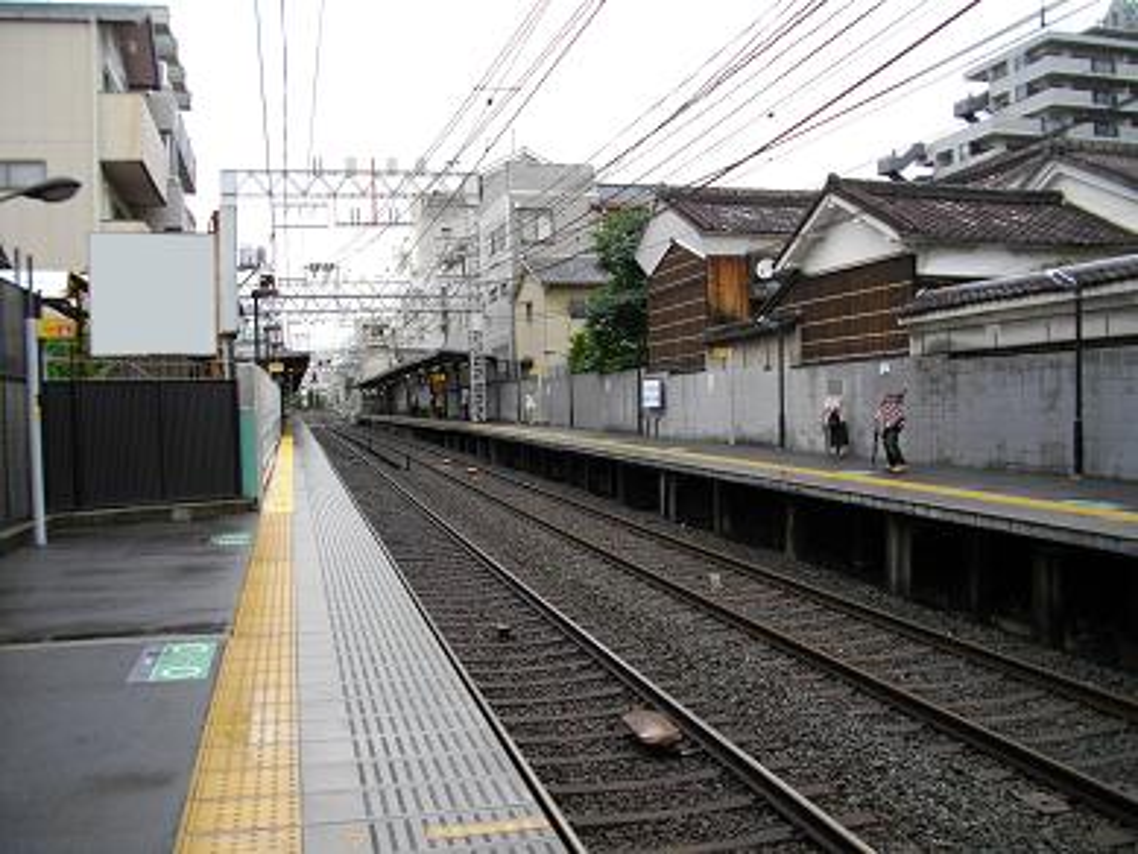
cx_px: 569
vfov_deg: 44.2
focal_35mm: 32
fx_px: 1052
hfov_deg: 56.8
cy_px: 427
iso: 100
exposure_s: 1/250
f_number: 2.9
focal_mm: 5.7
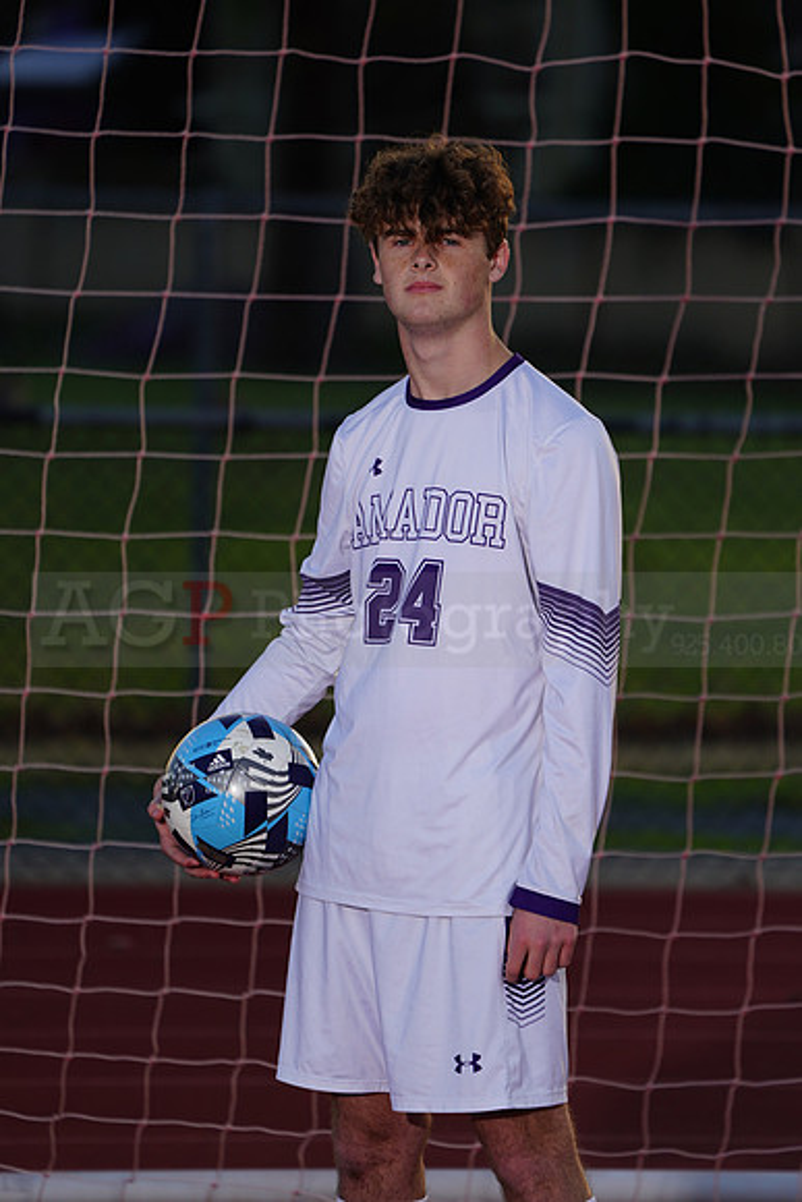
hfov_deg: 4.4
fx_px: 10419
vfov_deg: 6.6
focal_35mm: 312
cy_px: 601
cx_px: 401
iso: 200
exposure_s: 1/250
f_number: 5.6
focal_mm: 312
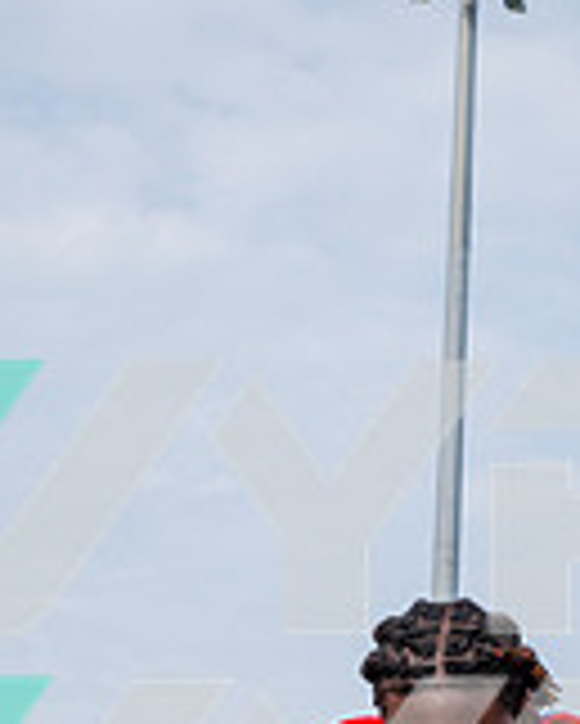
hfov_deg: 14.0
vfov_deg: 16.8
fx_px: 2358
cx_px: 445
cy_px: 818
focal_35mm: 110
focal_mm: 42
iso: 125
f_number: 7.1
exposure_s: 1/320
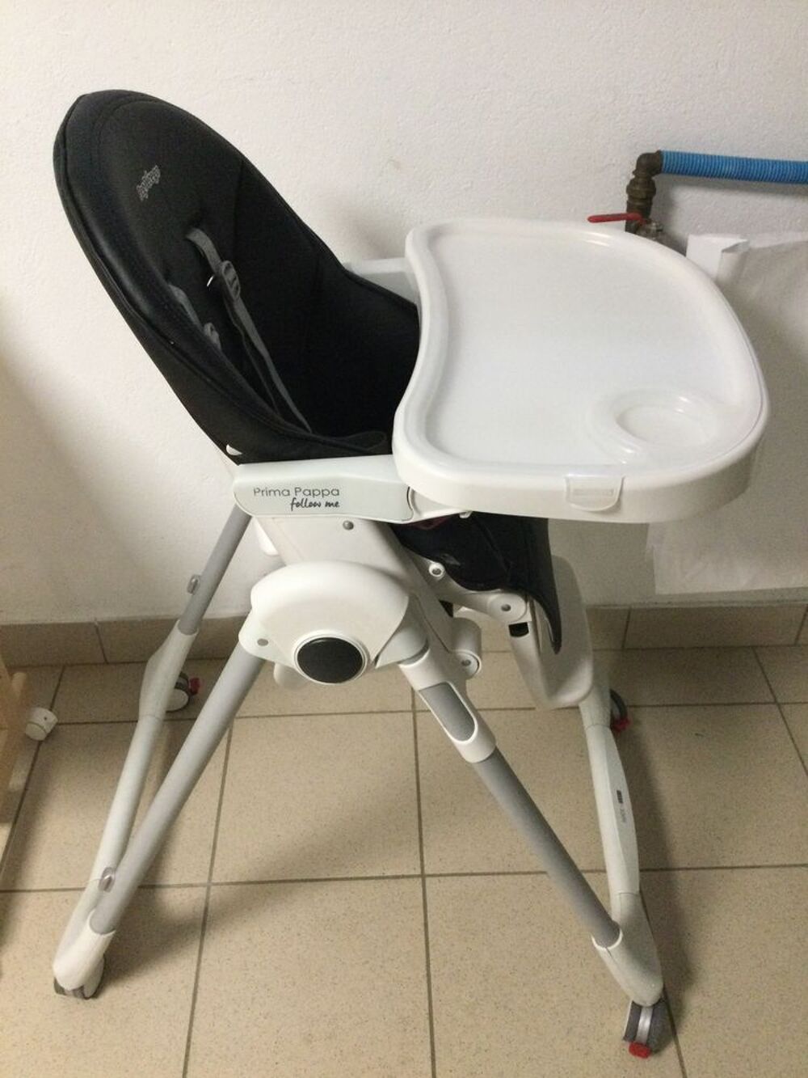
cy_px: 539
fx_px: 965
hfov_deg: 45.4
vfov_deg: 58.3
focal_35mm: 31
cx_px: 404
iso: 200
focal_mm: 3.3
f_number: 2.4
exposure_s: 1/25
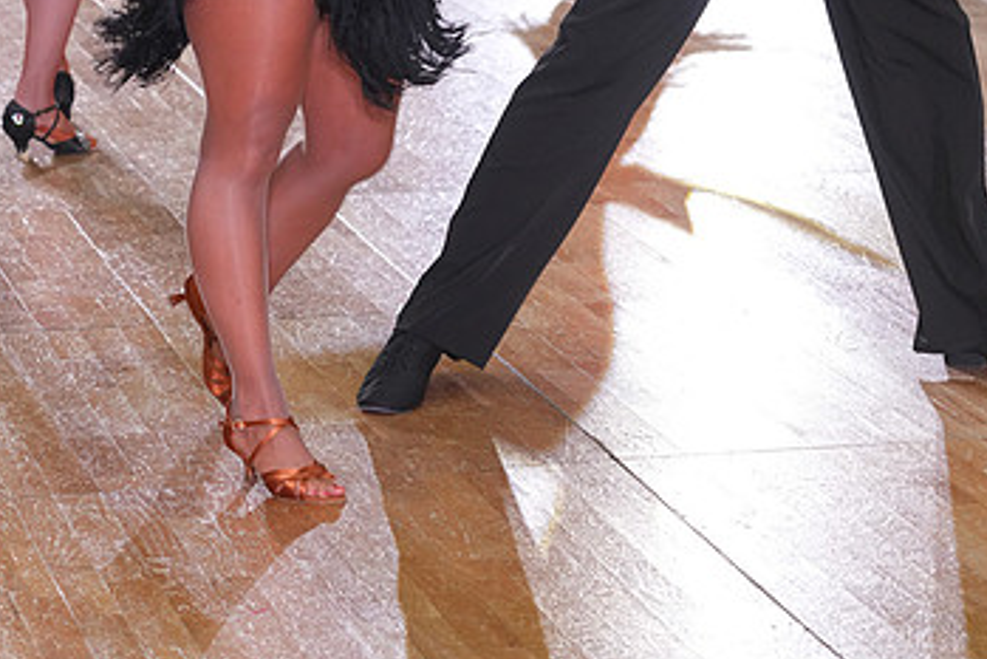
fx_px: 4333
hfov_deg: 13.0
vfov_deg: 8.6
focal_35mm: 158
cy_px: -139
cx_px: 462
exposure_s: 1/200
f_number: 5.6
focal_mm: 95
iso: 2500
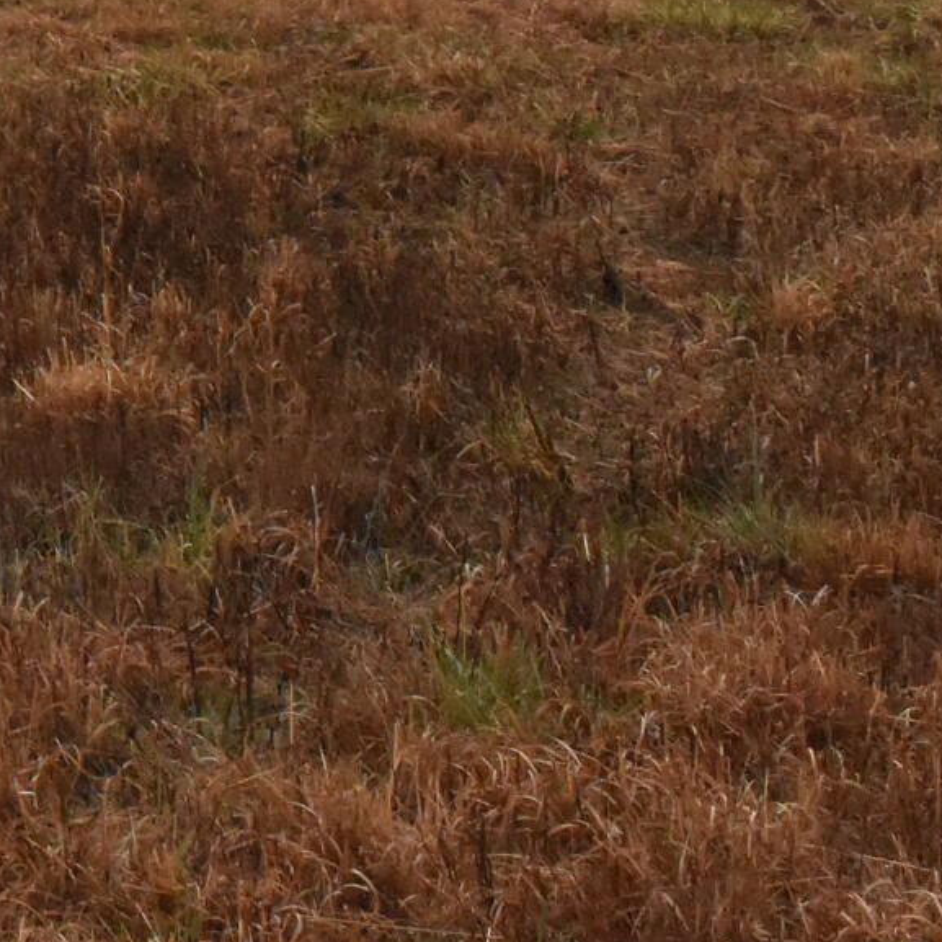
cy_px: -648
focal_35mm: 159
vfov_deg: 10.5
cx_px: -1195
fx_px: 4895
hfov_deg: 9.9
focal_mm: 24
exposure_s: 1/1000
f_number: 13
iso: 3200
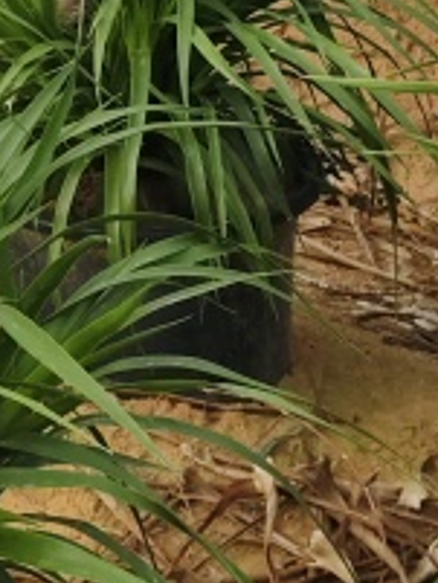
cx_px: -206
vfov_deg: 14.9
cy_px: -309
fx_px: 2056
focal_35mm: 122
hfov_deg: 11.7
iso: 50
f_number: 1.88
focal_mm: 5.56
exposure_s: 1/1287
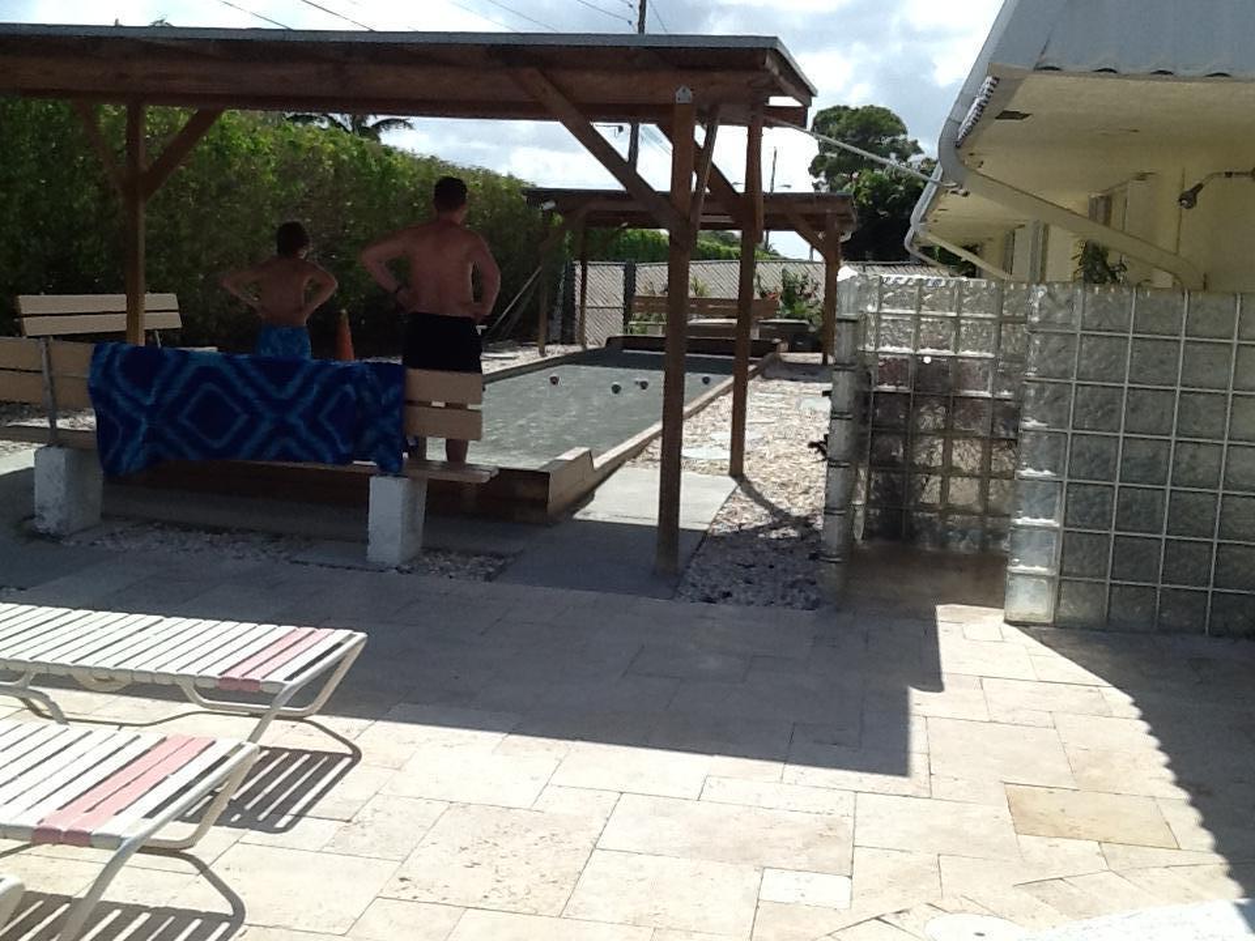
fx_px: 1595
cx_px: 628
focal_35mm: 44
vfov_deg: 32.9
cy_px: 470
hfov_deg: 42.9
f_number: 2.4
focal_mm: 2.03
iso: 40
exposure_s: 1/1575
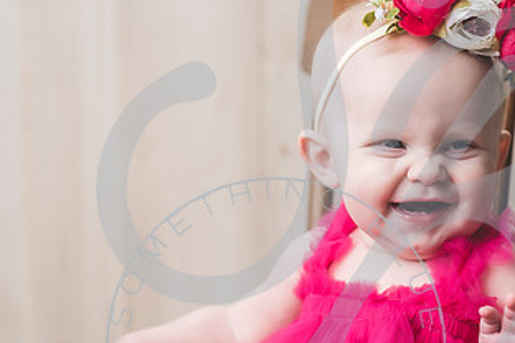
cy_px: 209
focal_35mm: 94
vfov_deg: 14.5
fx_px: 1345
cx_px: 358
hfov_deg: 21.6
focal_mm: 50
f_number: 2.8
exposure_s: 1/200
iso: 200
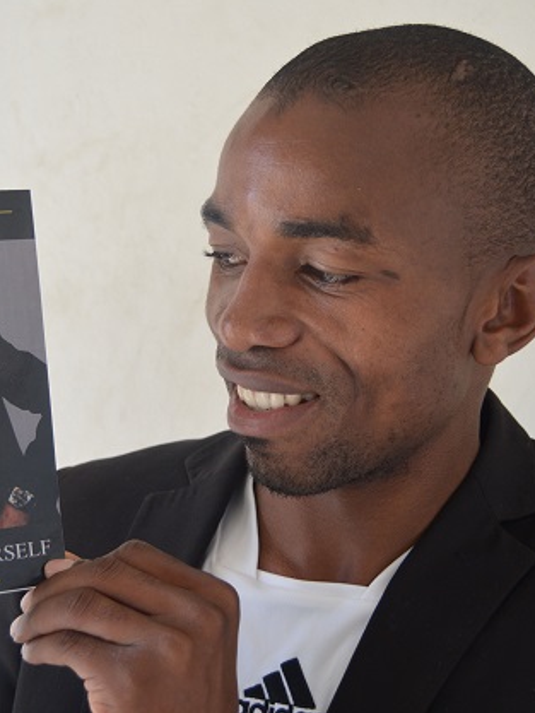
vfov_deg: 36.2
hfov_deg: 27.5
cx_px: 229
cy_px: 355
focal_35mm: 53
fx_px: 1092
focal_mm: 24
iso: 400
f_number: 4
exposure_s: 1/60
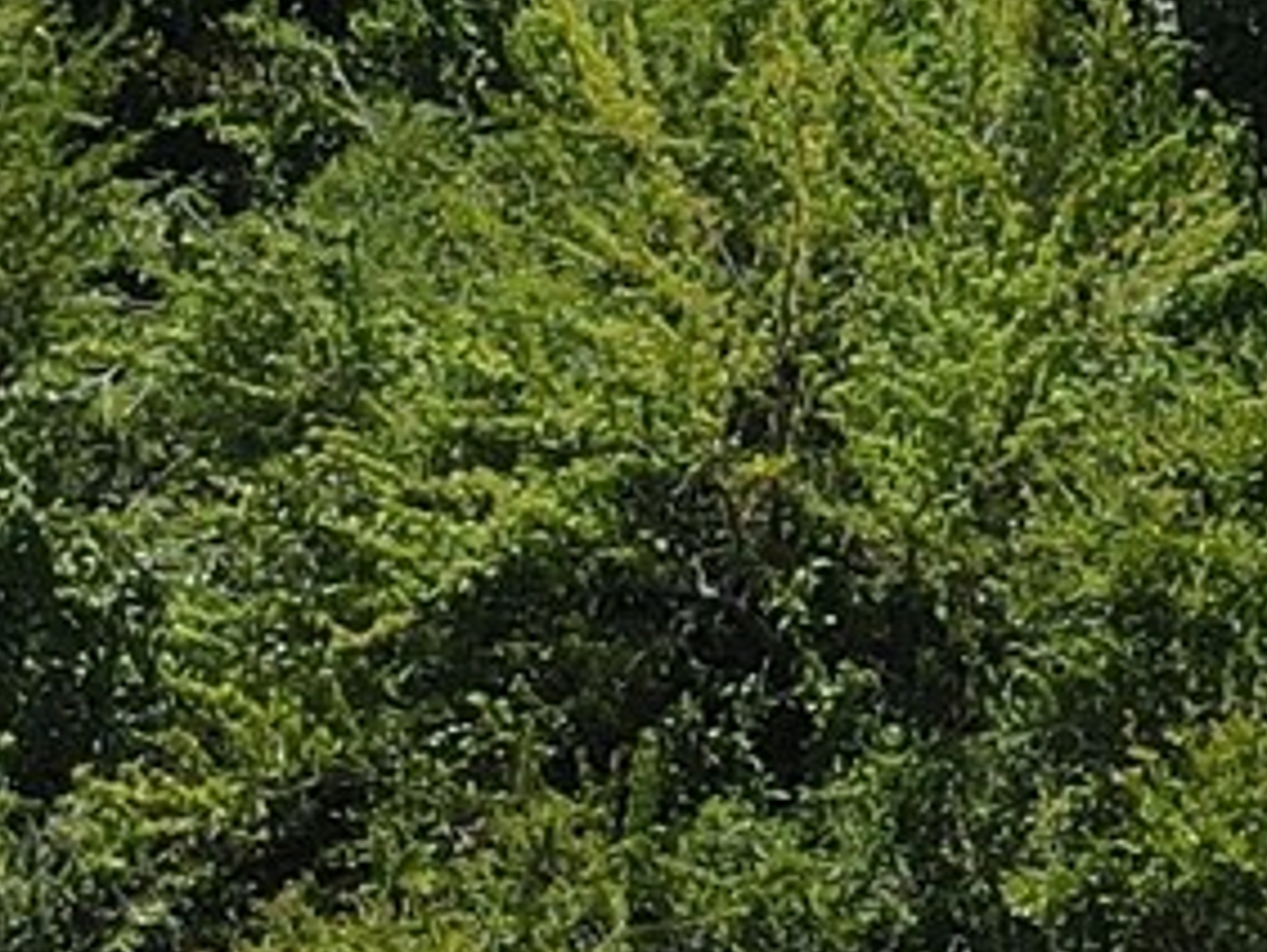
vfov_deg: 8.5
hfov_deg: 11.2
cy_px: 54
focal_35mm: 174
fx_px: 6374
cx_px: 1280
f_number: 2.8
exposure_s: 1/500
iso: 100
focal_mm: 4.5
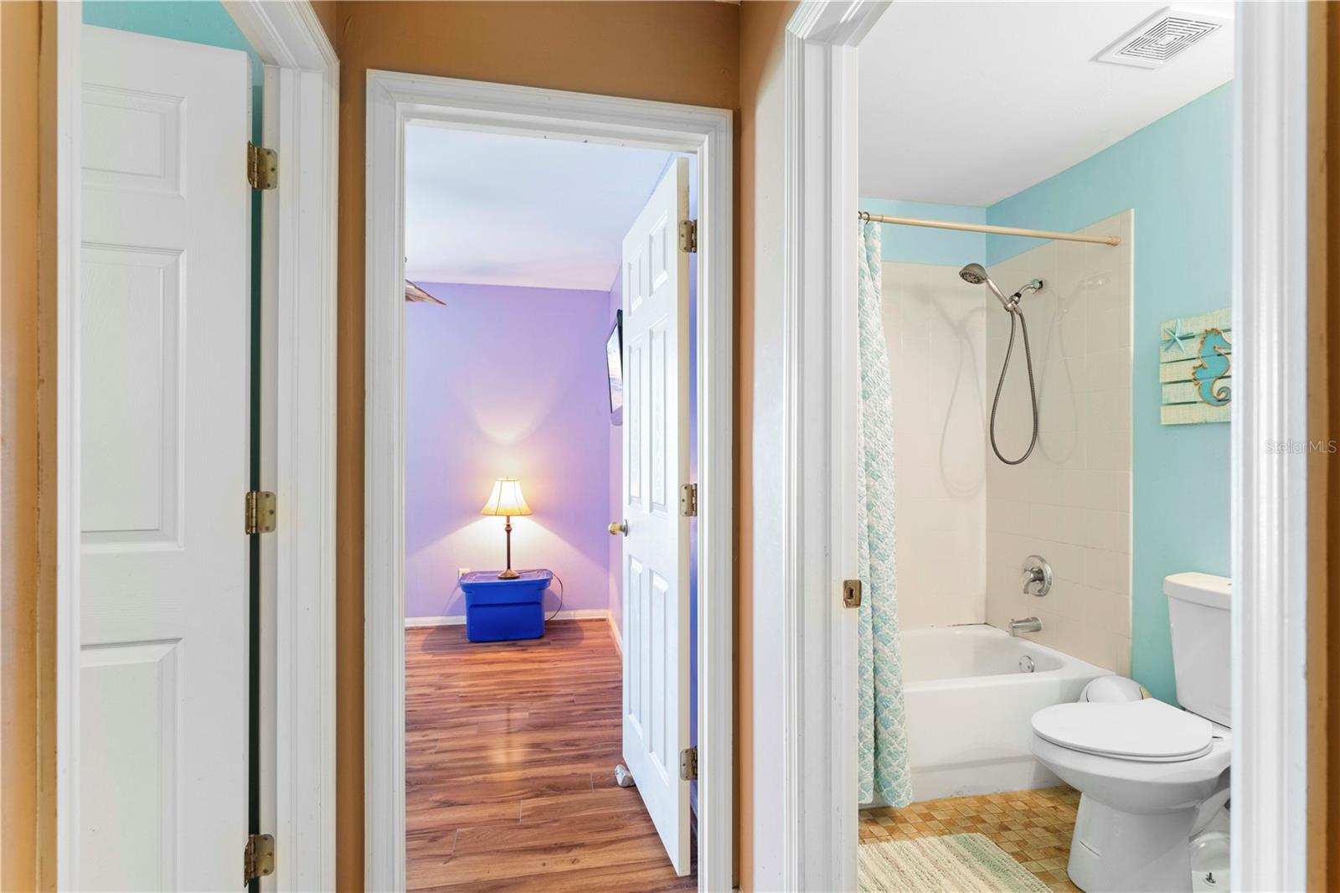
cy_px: 446
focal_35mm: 17
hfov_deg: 93.3
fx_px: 633
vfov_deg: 70.4
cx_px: 670
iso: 400
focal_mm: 17
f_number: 8
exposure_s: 4
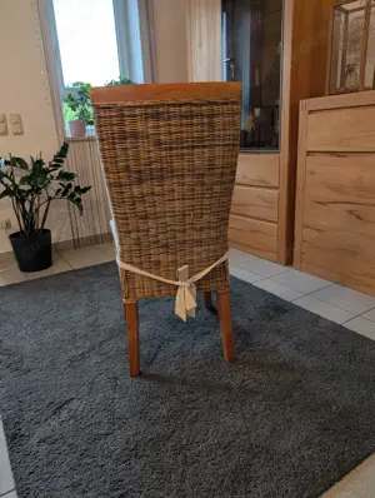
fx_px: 346
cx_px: 188
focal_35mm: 24
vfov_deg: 71.5
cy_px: 249
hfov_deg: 57.0
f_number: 1.68
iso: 36
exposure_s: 1/25
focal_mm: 6.9
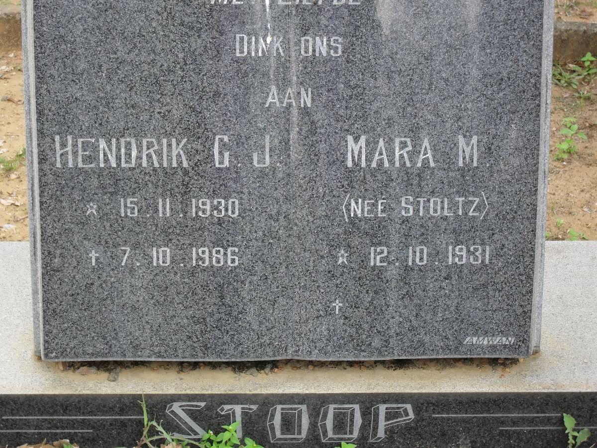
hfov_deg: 25.3
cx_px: 298
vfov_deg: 19.1
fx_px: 1328
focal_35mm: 77
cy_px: 224
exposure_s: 1/90
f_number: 5
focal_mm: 13.6
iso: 100
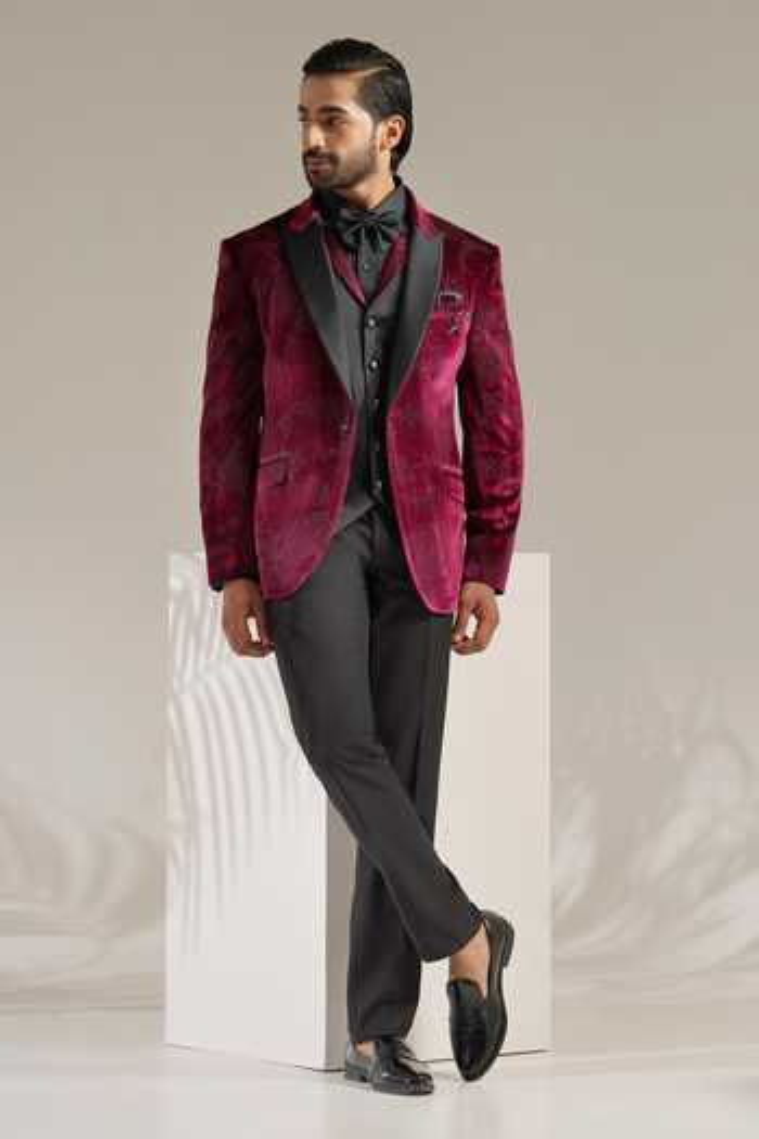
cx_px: 380
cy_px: 570
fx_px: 2122
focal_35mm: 67
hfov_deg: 20.3
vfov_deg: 30.0
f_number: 4.5
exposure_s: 1/125
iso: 250
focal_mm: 67.1
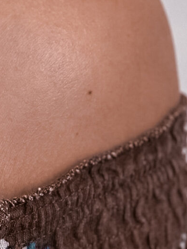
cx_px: -165
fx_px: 1691
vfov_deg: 8.4
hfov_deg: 6.2
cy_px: -5
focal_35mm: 235
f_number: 1.8
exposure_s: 1/100
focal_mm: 6.86
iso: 64
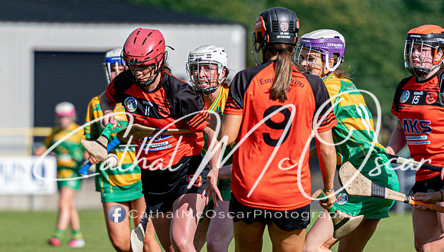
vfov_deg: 2.2
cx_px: 141
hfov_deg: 3.8
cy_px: 222
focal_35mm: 560
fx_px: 6607
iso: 100
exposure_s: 1/1600
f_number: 2.8
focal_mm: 195
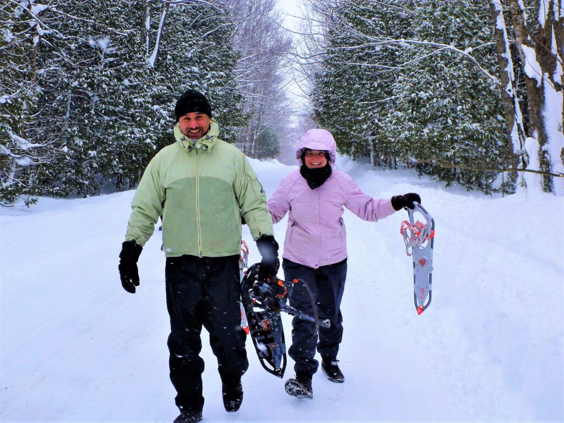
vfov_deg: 30.9
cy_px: 212
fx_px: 766
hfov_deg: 40.4
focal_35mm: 47
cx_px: 282
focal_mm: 8.4
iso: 160
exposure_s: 1/320
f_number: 4.5
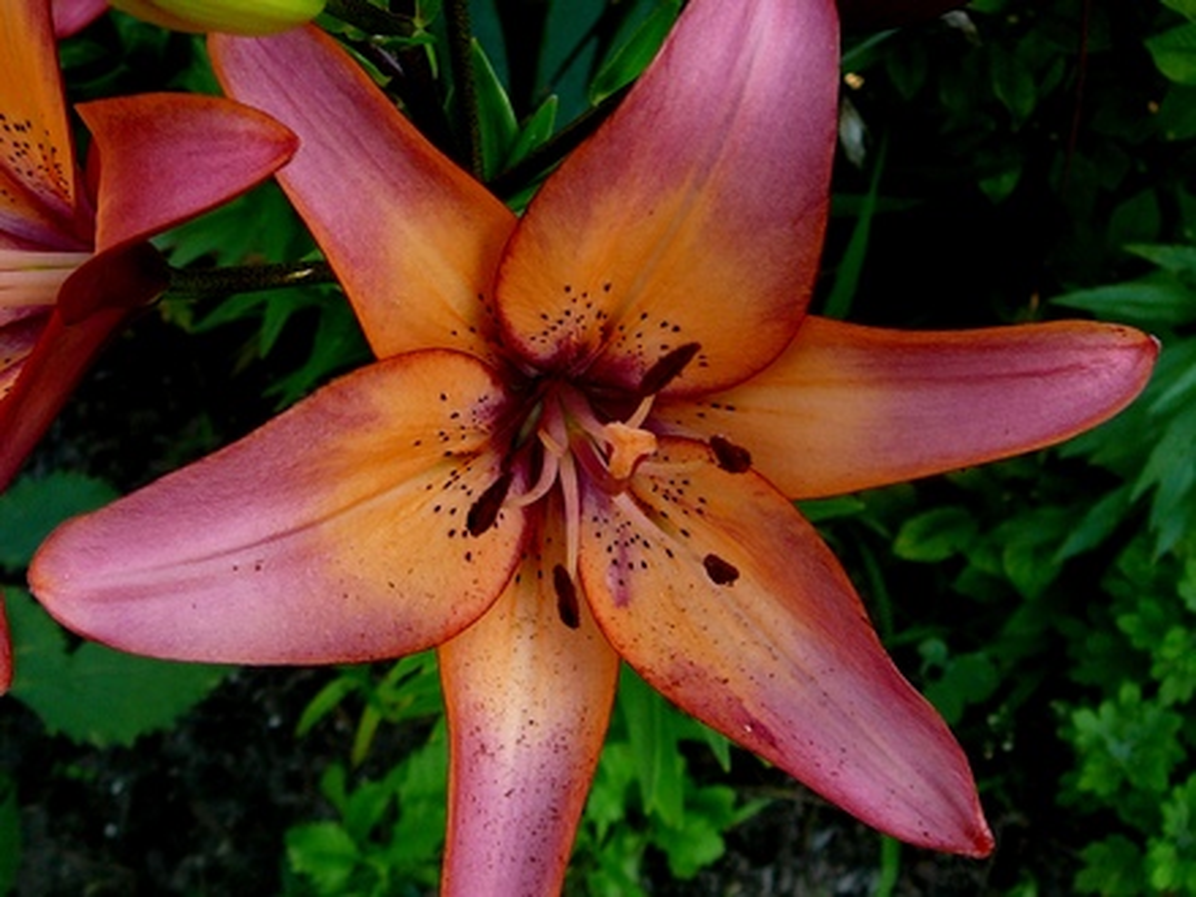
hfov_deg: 52.6
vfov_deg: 40.7
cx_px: 598
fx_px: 1209
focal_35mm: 35
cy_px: 448
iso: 80
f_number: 2.8
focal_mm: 5.2
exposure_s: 1/80
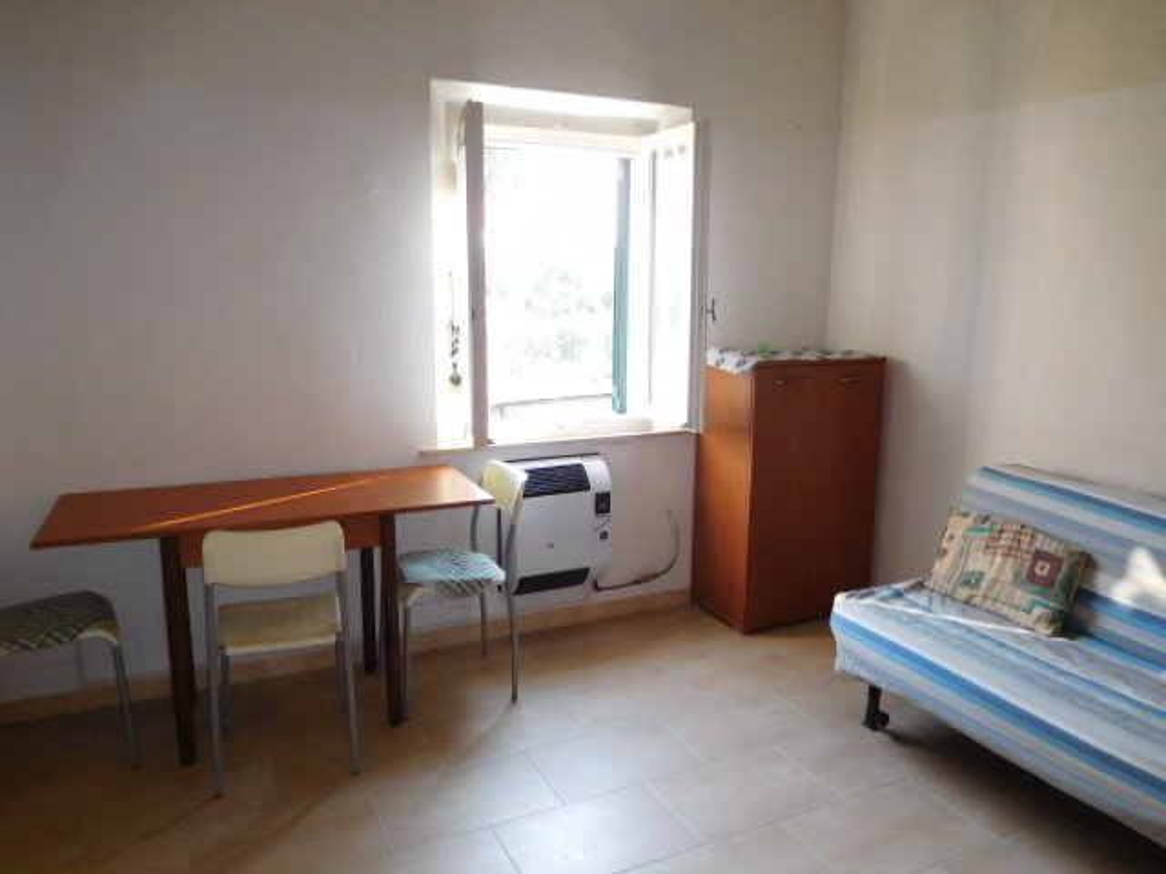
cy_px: 437
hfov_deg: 69.4
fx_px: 842
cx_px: 583
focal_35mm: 25
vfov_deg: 54.9
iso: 125
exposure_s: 1/40
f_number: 3.4
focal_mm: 4.5
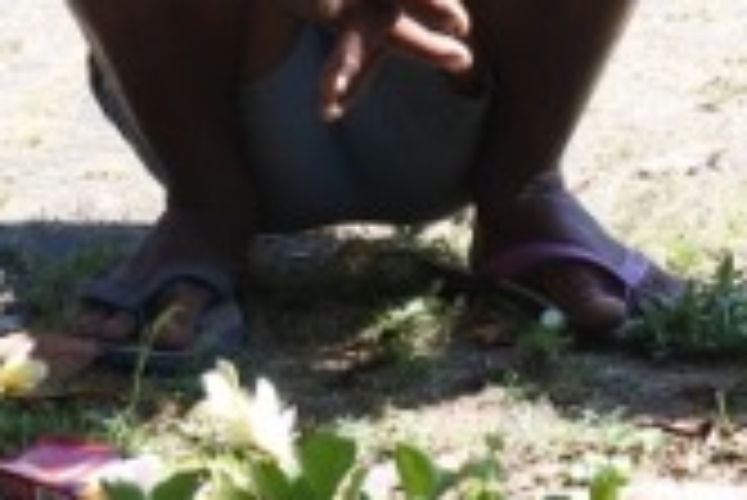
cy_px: -255
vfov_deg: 10.4
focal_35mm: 127
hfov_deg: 16.1
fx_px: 2637
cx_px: 198
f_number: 4.5
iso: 180
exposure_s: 1/250
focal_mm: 11.8
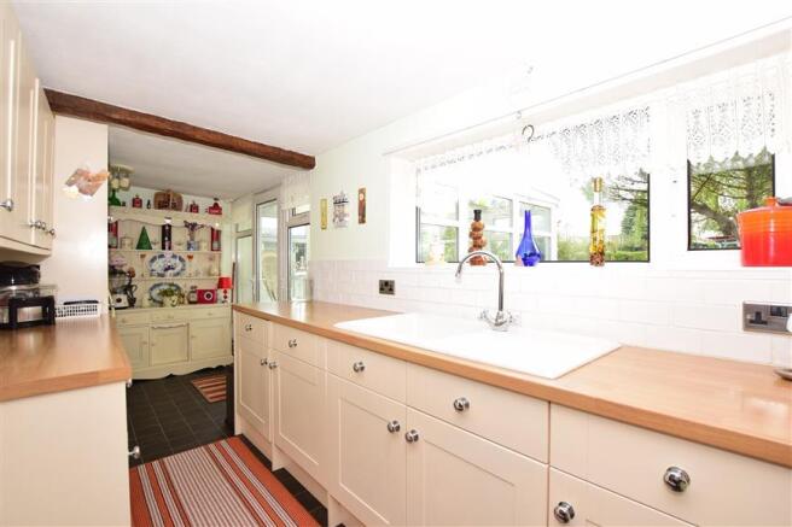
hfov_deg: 100.4
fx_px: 330
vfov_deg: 77.3
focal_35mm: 15
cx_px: 396
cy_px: 264
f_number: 5.6
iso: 400
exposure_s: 1/60
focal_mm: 10
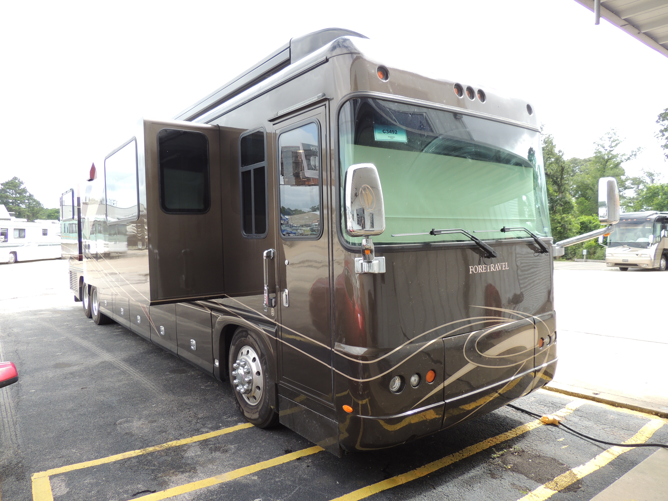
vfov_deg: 56.8
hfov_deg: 71.6
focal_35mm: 24
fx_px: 463
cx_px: 334
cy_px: 250
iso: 100
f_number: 3
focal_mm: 4.3
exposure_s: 1/250
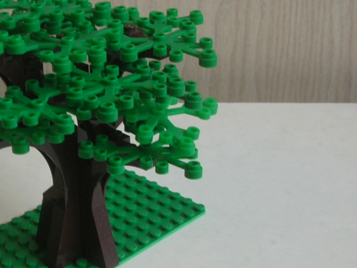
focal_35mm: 69
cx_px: 77
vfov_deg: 21.3
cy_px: 158
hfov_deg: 27.7
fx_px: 712
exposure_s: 1/13.2
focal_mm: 5.8
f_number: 2.8
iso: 50
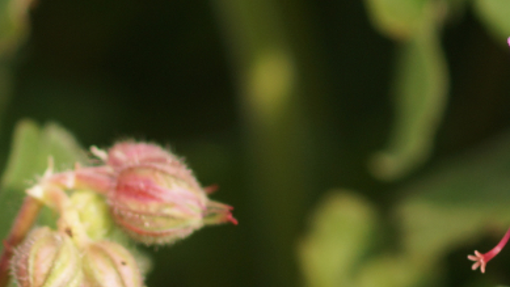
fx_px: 6560
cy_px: 415
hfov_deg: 4.4
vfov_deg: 2.5
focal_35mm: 485
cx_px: 42
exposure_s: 1/400
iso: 100
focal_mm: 100
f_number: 4
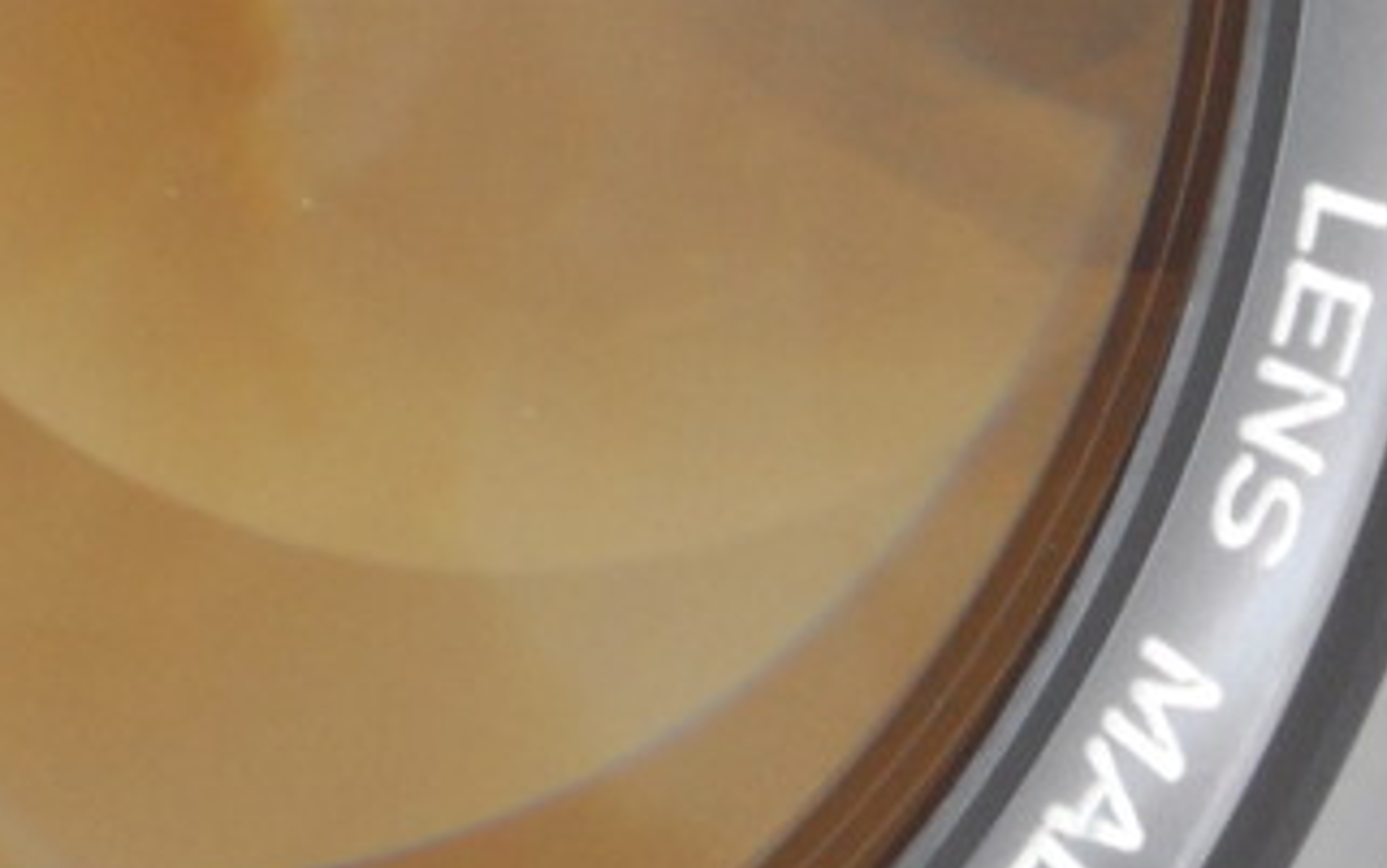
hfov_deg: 5.0
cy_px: -184
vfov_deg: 3.1
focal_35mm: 420
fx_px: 15867
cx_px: -907
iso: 500
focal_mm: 55
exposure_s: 1/100
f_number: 16
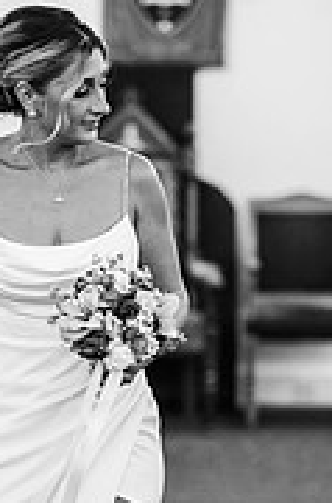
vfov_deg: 9.7
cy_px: 383
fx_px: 2963
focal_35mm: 213
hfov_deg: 6.4
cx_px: 85
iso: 900
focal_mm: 85
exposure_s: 1/200
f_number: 1.8
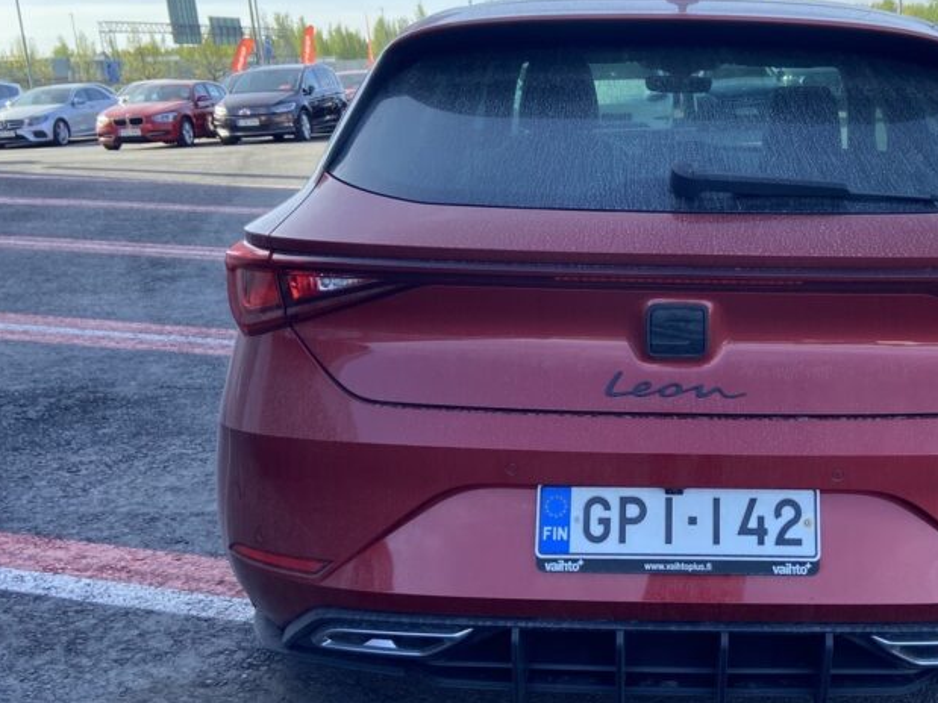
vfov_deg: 33.6
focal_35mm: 43
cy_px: 379
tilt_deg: -15.1
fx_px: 1165
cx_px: 686
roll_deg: +3.6
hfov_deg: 42.7
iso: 32
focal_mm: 4.25
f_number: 1.8
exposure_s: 1/662
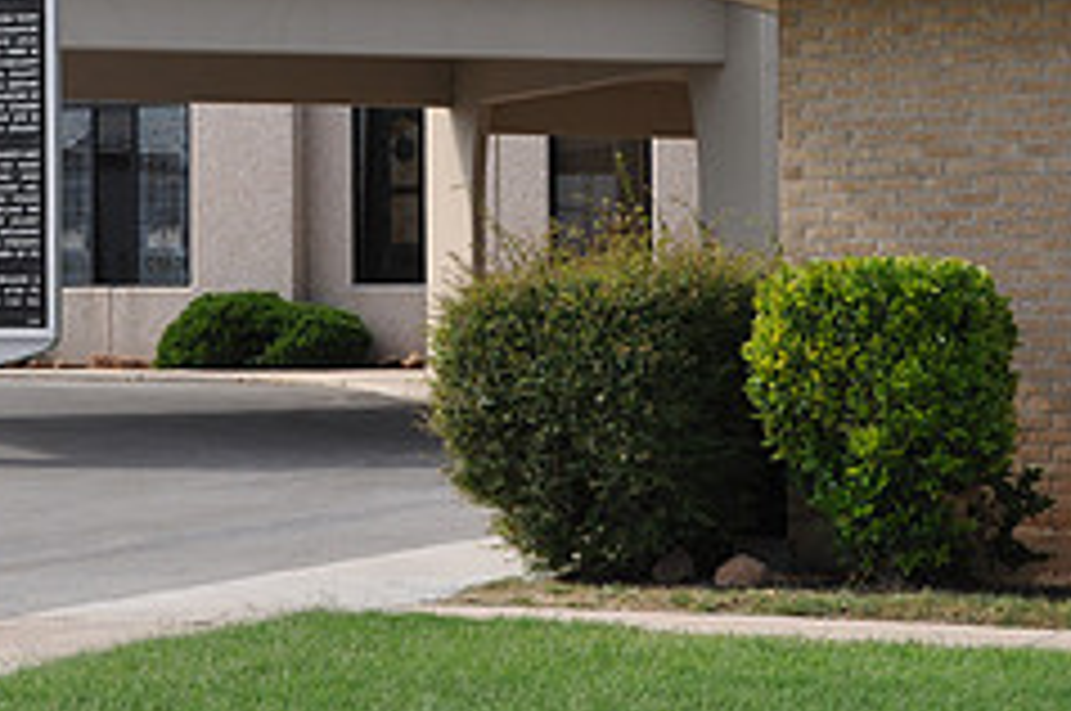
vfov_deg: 11.6
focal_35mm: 117
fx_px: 3476
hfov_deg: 17.1
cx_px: -22
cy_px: 137
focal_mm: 32
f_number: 8
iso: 200
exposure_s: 1/250
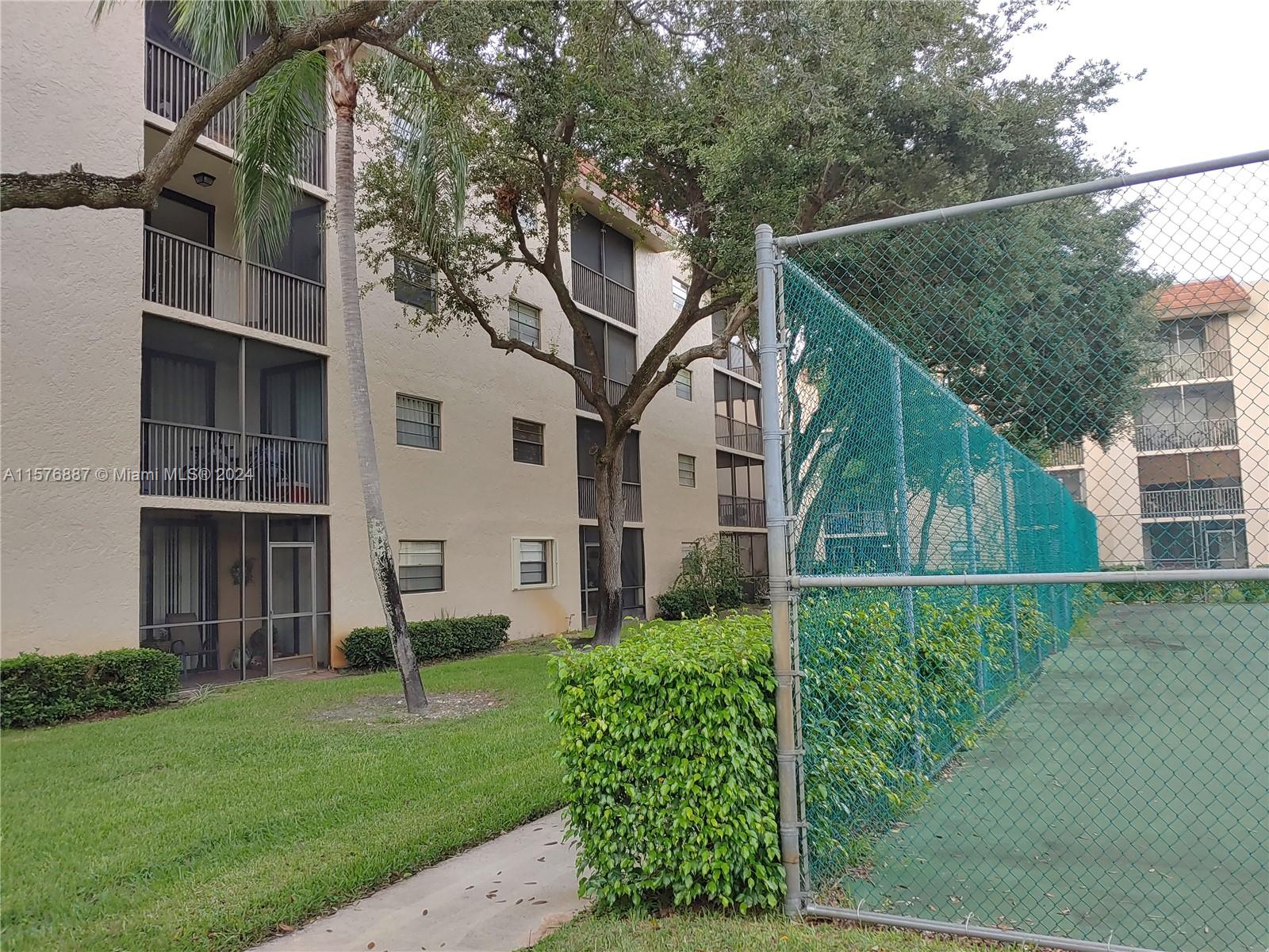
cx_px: 634
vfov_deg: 54.9
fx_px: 916
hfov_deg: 69.4
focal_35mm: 25
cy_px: 476
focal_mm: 4.23
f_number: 1.5
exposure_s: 1/204
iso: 50
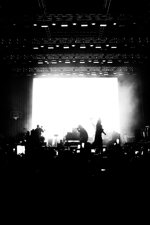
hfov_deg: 46.4
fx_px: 175
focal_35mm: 28
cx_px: 75
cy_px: 112
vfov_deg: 65.5
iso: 1600
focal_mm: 28
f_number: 2.8
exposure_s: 1/250
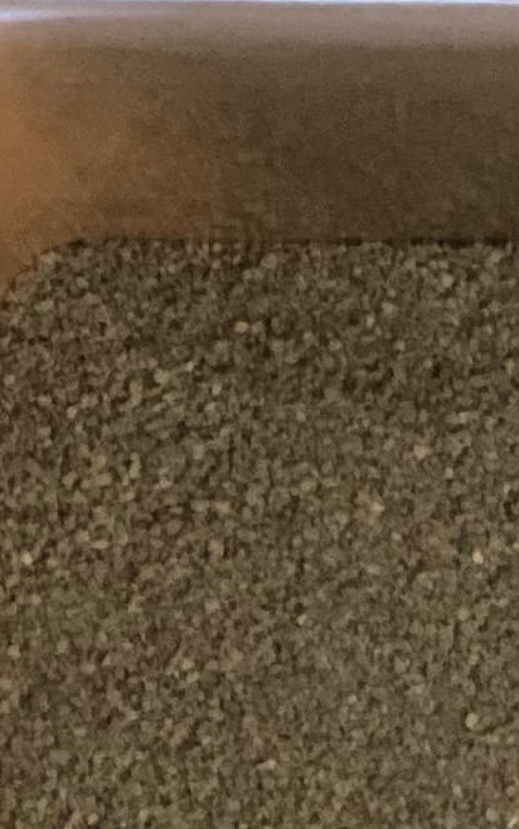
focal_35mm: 337
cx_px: 1691
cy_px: -82
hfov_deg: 3.8
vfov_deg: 6.2
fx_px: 7625
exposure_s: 1/16
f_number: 2
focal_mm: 6
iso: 400
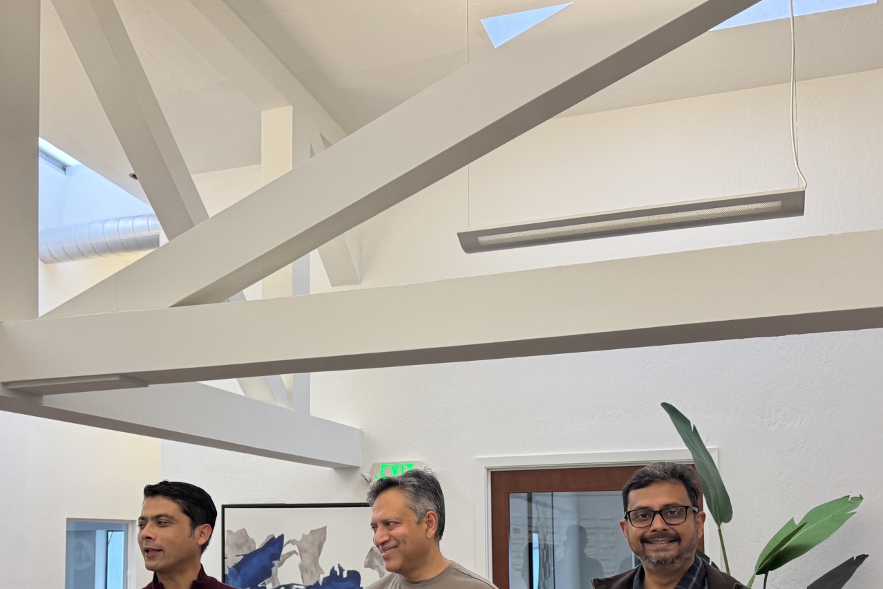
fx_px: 981
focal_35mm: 40
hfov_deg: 48.3
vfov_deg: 32.2
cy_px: 501
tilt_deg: +2.8
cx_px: 381
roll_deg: +0.2
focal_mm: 6.76
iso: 160
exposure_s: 1/120
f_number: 1.78
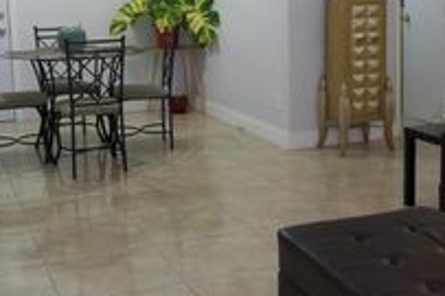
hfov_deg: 33.7
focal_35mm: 59
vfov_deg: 22.8
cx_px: 289
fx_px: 729
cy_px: 89
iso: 1000
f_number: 4
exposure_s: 1/160
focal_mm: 16
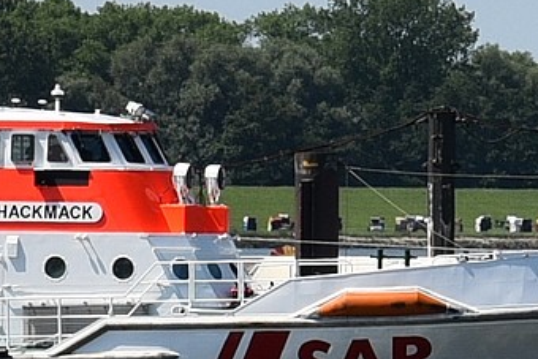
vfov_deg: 6.1
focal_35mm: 225
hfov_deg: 9.1
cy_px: 204
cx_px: 3
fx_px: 3364
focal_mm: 85
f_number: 11
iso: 200
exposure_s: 1/500
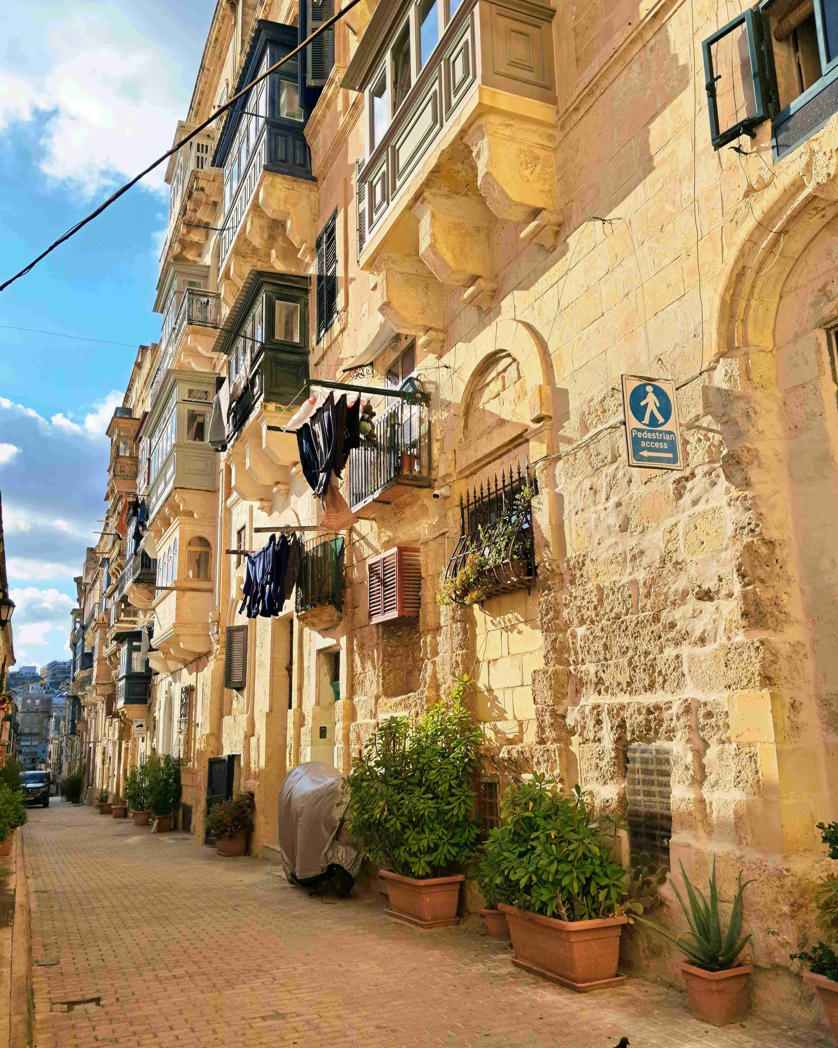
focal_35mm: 29
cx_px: 414
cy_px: 536
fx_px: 899
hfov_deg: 50.0
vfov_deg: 60.4
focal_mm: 4
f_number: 1.8
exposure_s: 1/1429
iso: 50
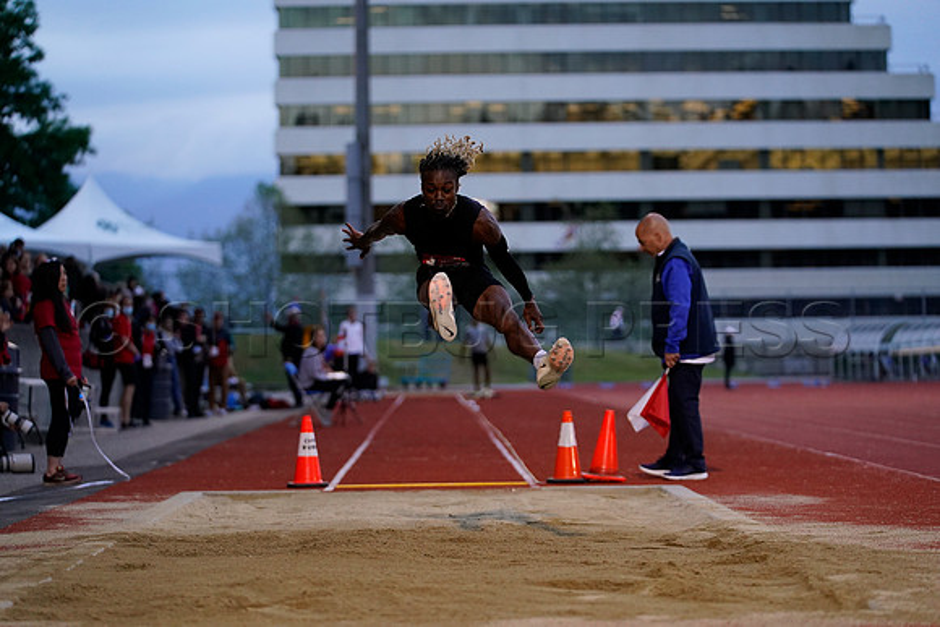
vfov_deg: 11.3
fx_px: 3160
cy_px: 314
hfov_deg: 16.9
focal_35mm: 121
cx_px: 470
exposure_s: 1/1600
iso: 3200
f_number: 2.8
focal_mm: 121
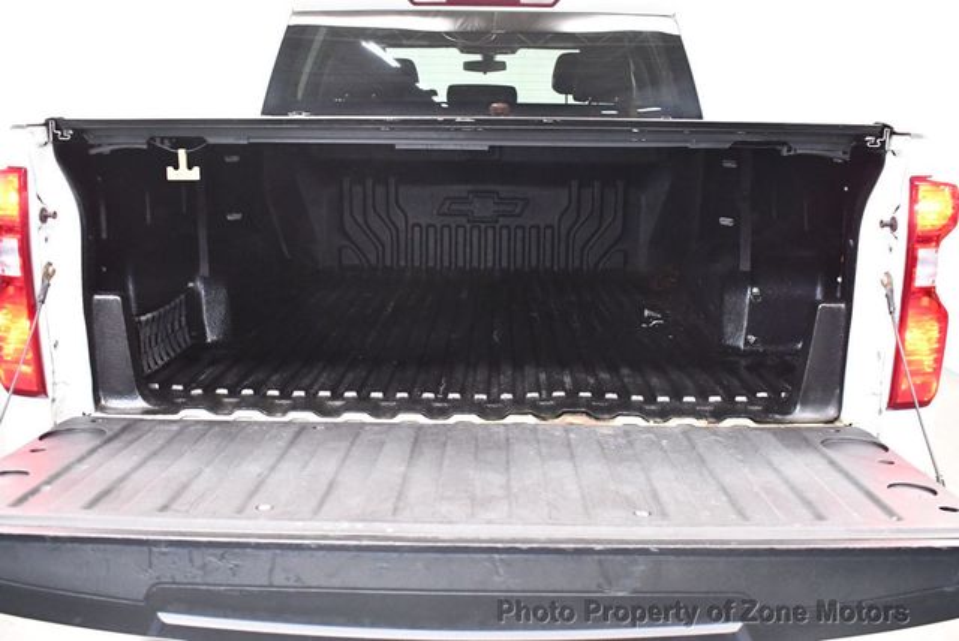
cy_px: 320
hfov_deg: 53.1
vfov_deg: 36.9
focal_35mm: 36
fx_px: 960
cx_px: 480
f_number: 3.5
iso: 4500
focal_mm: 18
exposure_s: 1/60
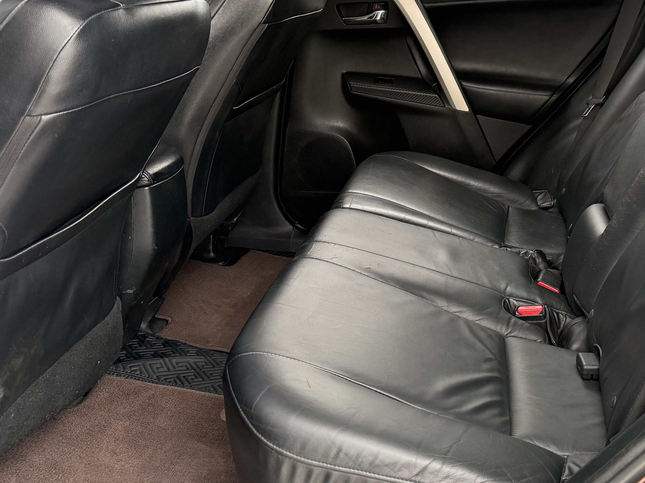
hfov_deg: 43.4
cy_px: 82
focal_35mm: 43
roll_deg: -4.7
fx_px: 801
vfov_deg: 32.5
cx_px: 419
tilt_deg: -8.7
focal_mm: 6.76
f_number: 1.78
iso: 200
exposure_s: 1/105
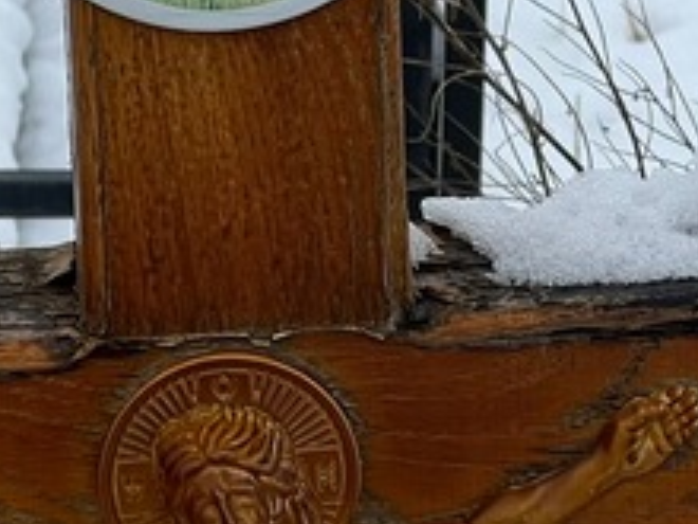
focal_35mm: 280
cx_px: 320
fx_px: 5646
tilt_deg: -13.6
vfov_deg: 5.3
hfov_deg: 7.1
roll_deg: -0.1
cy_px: -337
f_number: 2.8
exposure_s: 1/99
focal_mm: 9
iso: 32
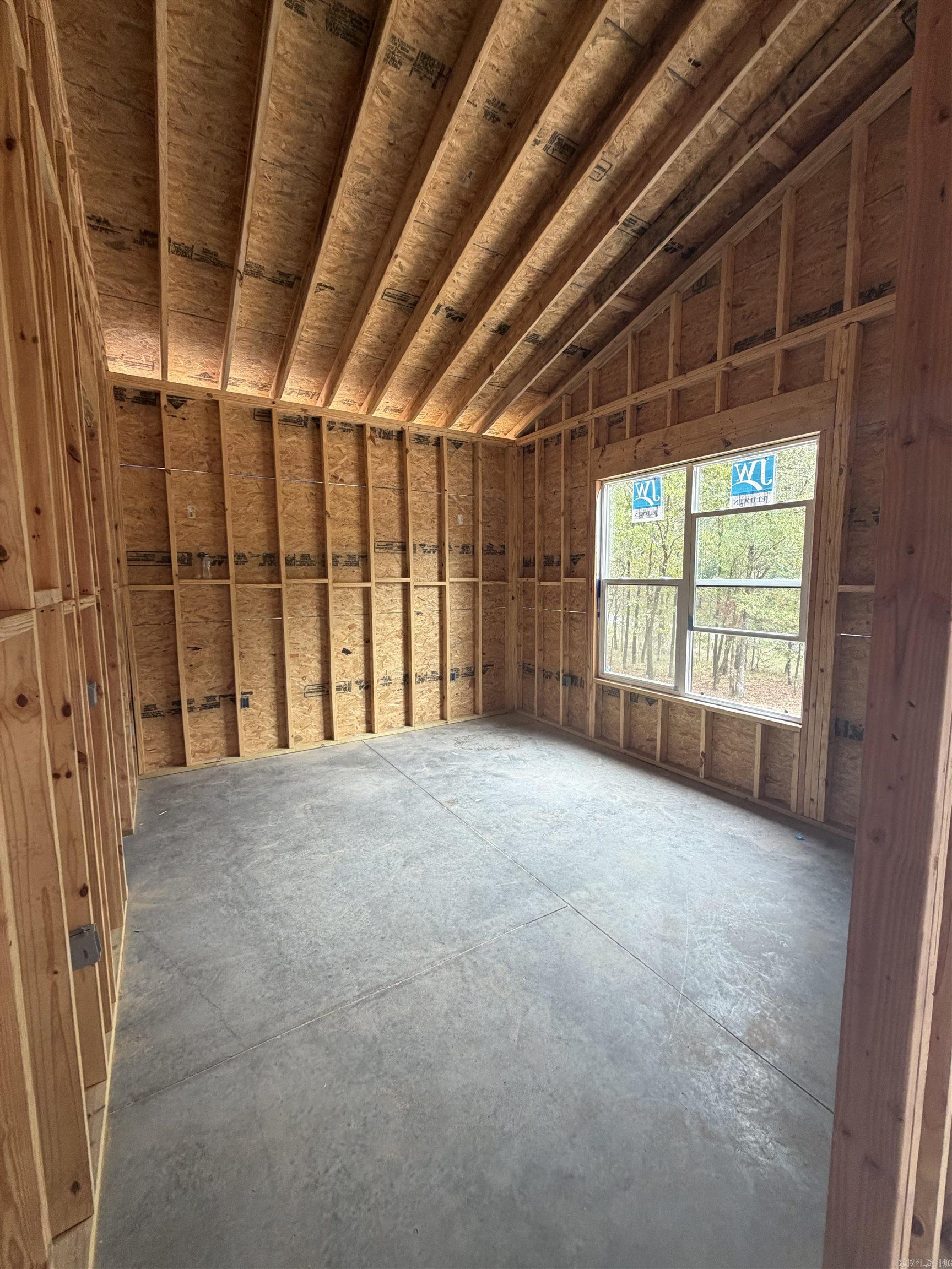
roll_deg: -0.5
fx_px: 513
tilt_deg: -6.5
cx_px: 476
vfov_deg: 102.1
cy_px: 634
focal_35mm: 14
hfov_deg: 85.7
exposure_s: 1/121
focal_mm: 2.22
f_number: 2.2
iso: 250
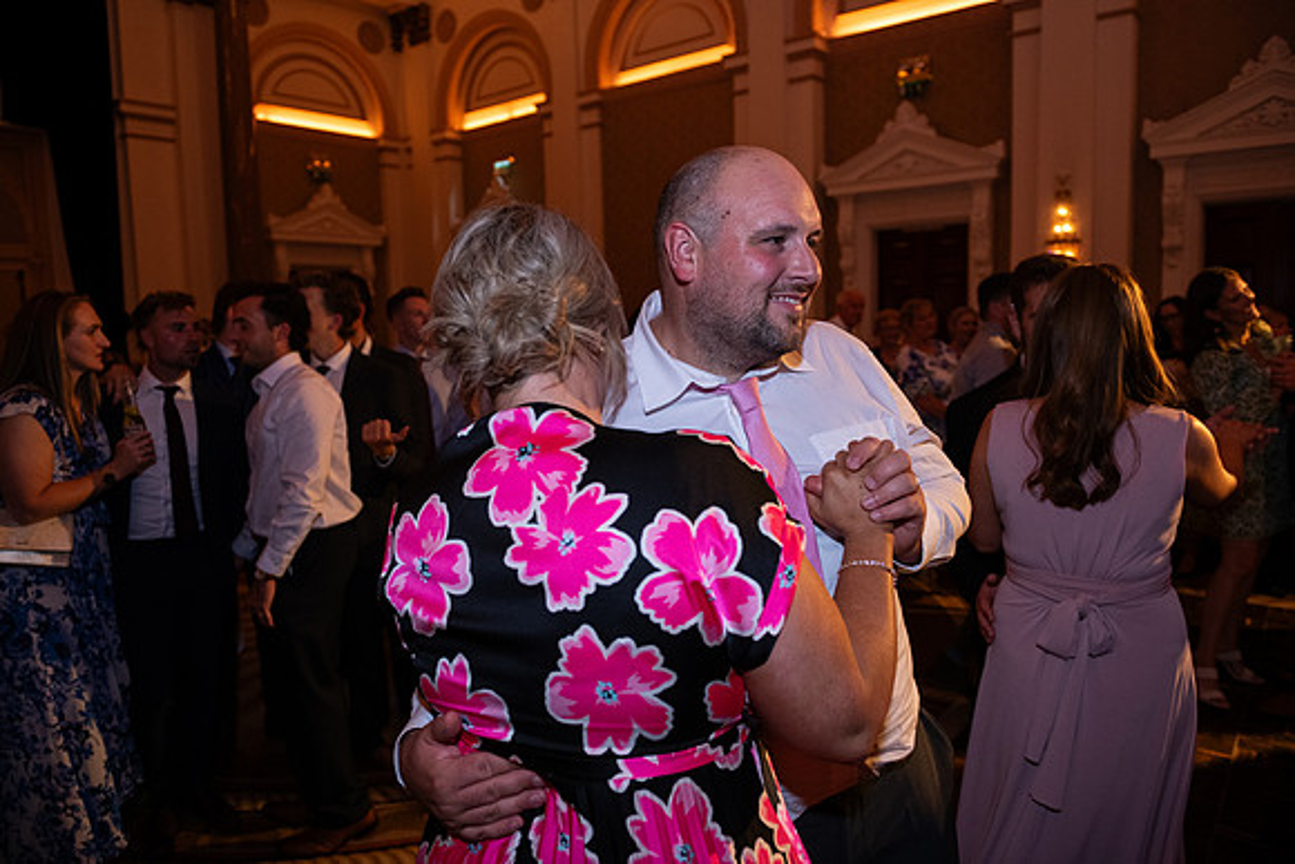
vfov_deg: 53.2
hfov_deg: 73.7
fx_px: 863
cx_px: 648
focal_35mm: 24
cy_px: 432
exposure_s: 1/160
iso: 1250
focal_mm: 24
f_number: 3.5
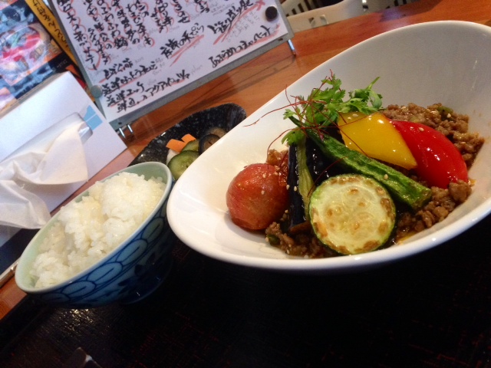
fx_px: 468
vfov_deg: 42.9
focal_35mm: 33
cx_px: 246
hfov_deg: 55.4
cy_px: 184
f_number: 2.4
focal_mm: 4.12
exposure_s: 1/20
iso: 320
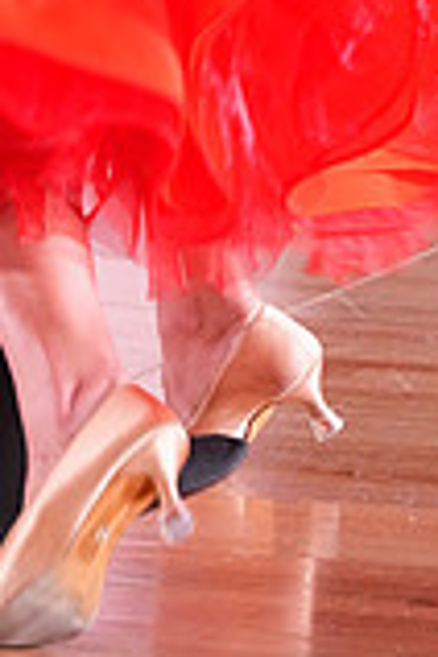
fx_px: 12792
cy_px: -483
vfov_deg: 2.9
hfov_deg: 2.0
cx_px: 238
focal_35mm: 701
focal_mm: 192
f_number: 5
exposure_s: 1/200
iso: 4000
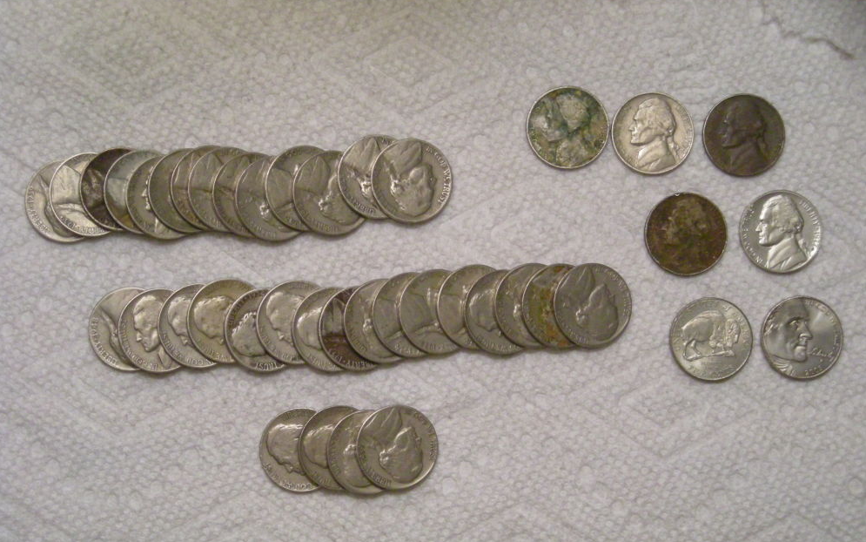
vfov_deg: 16.1
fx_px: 1912
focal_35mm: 81
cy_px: 266
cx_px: 433
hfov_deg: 25.5
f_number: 3.9
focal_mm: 12.3
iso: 400
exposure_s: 1/54.8
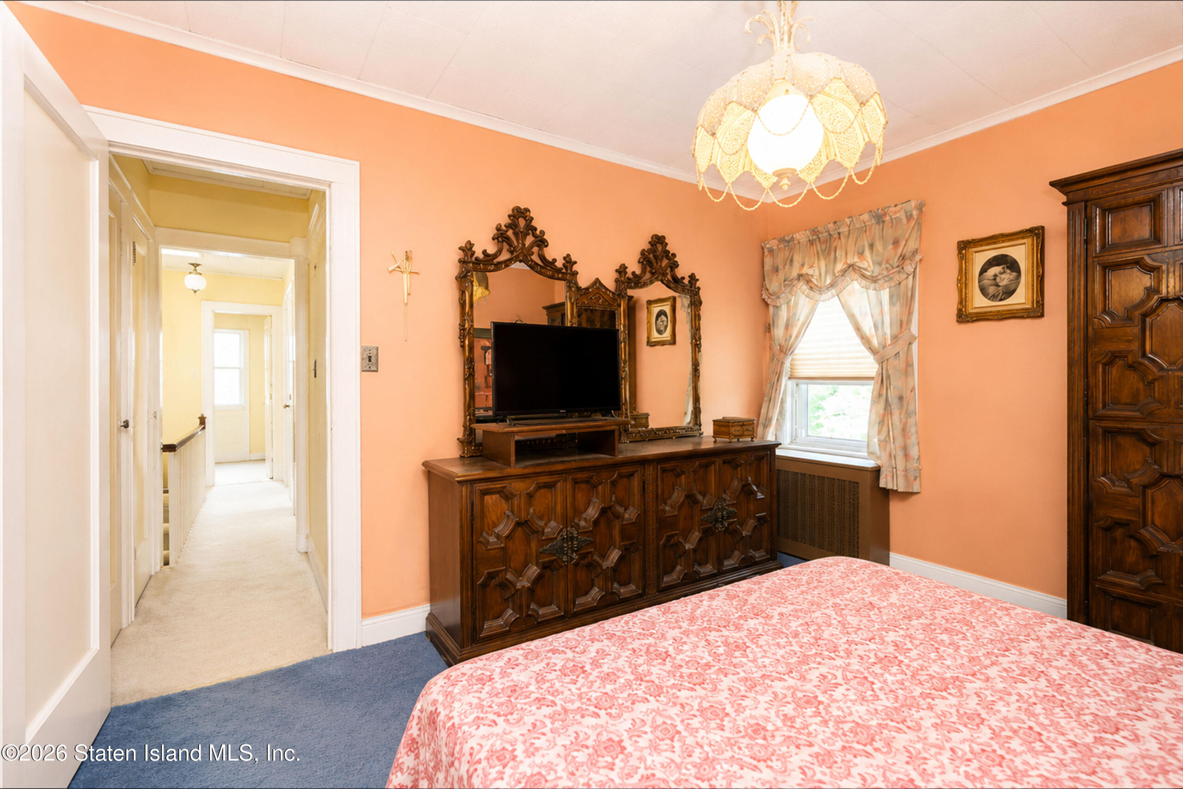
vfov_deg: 73.8
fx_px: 526
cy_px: 394
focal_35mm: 16
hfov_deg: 96.7
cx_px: 592
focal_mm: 16
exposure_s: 1/10
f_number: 4
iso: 64
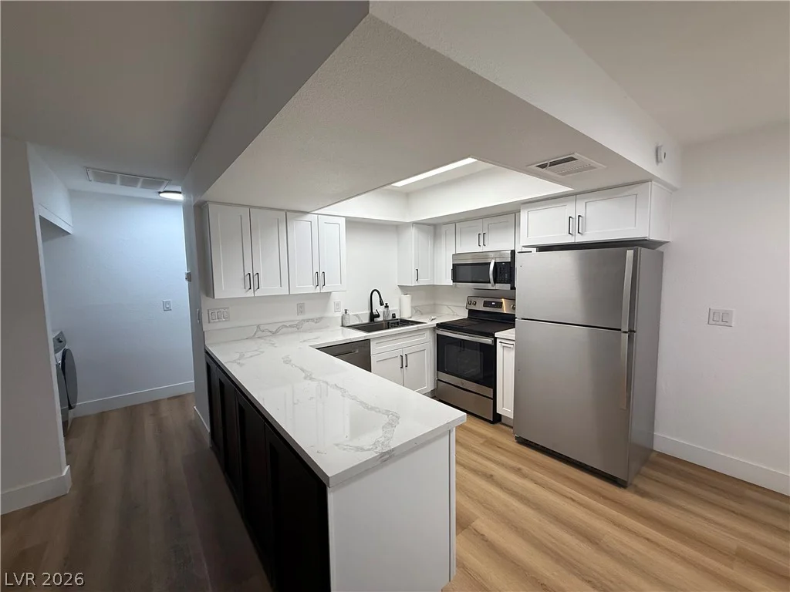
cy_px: 296
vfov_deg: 85.7
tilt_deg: -4.4
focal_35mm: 14
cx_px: 395
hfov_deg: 102.1
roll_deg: +1.2
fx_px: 320
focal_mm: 2.22
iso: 125
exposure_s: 1/120
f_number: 2.2
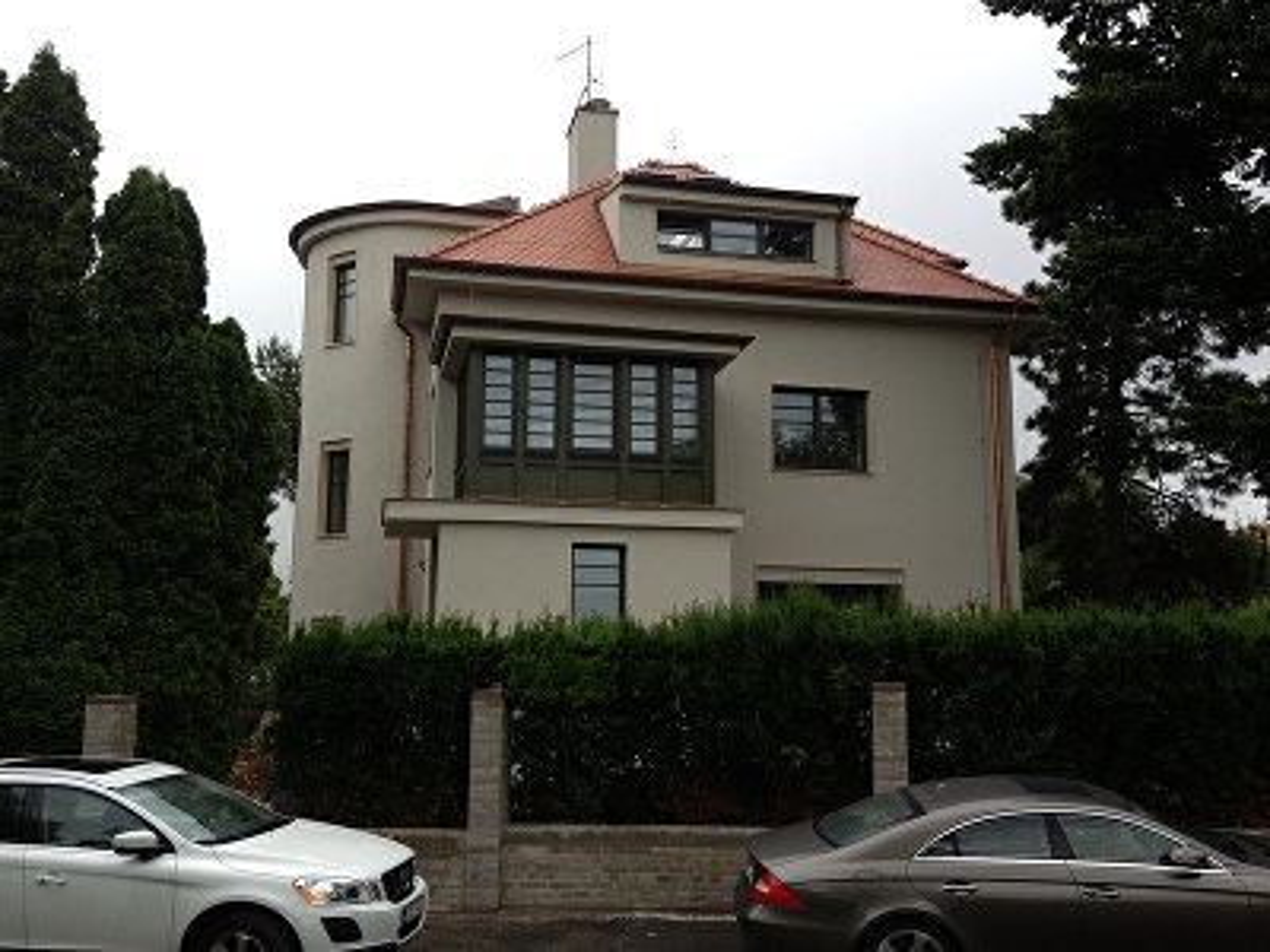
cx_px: 635
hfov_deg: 52.6
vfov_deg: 40.7
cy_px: 476
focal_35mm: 35
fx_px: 1284
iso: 50
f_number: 2.4
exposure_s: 1/321
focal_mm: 4.28
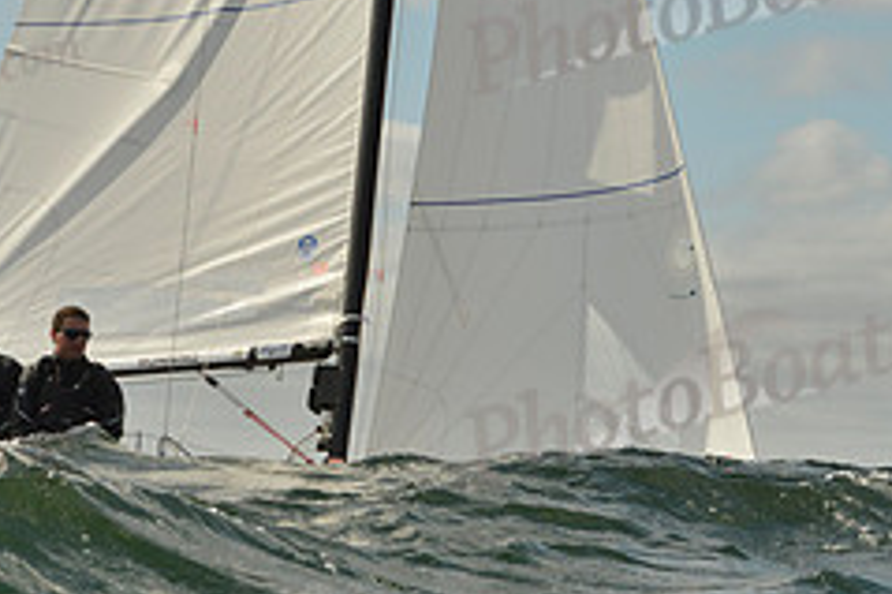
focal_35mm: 170
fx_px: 4209
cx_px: 276
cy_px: 245
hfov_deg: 12.1
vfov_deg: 8.1
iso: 400
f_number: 9
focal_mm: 70
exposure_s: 1/2000
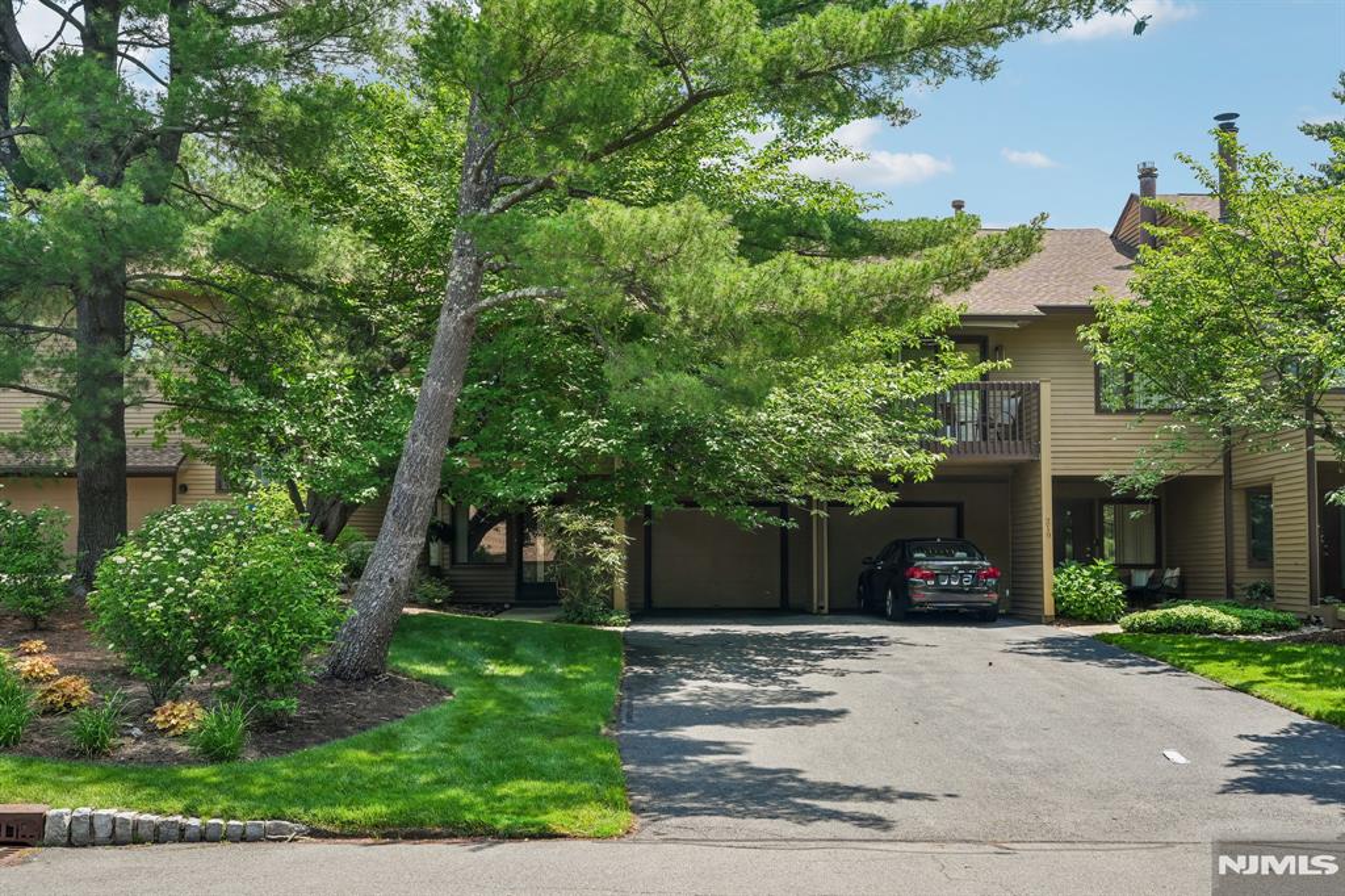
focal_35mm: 35
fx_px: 1307
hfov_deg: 54.4
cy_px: 448
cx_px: 672
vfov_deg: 37.8
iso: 100
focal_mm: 35
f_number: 9
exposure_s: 1/60
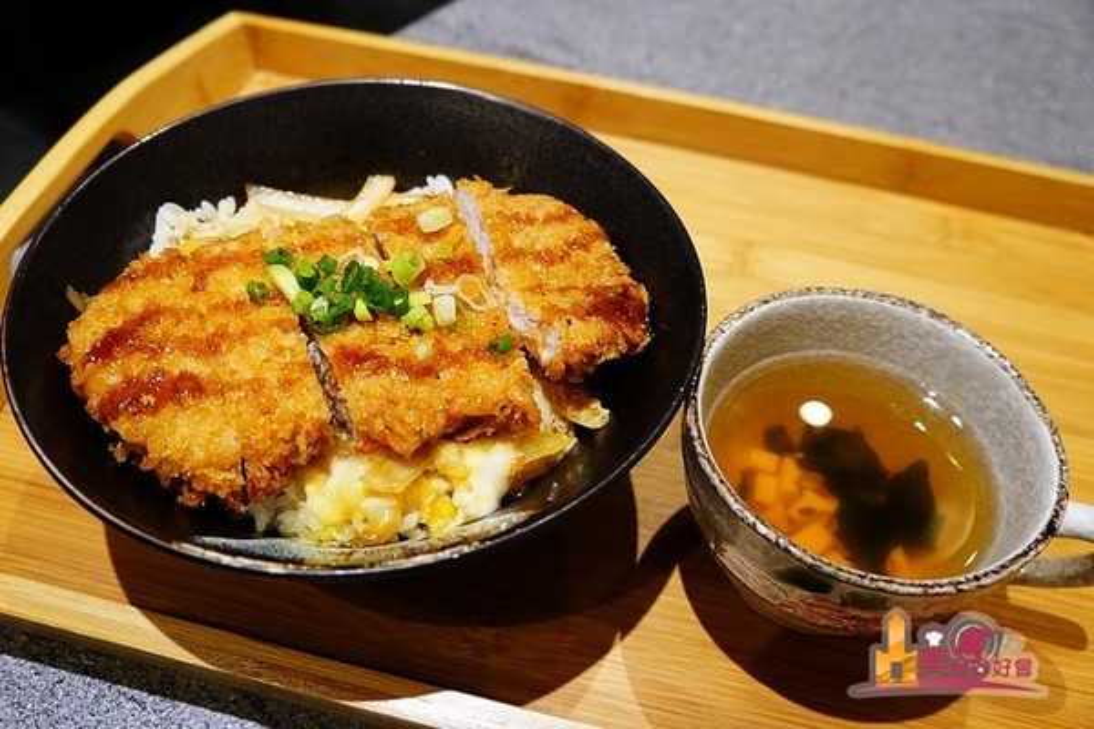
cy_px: 364
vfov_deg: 43.6
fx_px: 912
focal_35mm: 30
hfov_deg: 61.9
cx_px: 547
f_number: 4
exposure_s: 1/60
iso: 1600
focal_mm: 20
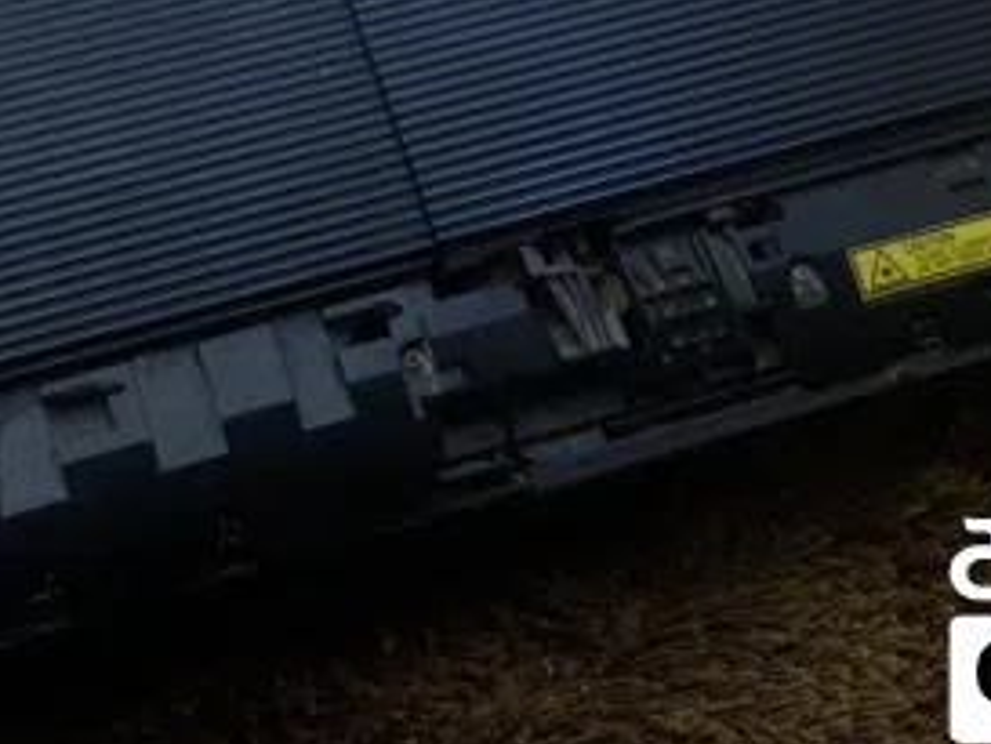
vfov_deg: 22.9
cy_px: -40
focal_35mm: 61
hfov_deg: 31.6
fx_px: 1747
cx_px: 403
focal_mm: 4.25
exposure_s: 1/121
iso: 125
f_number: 1.8
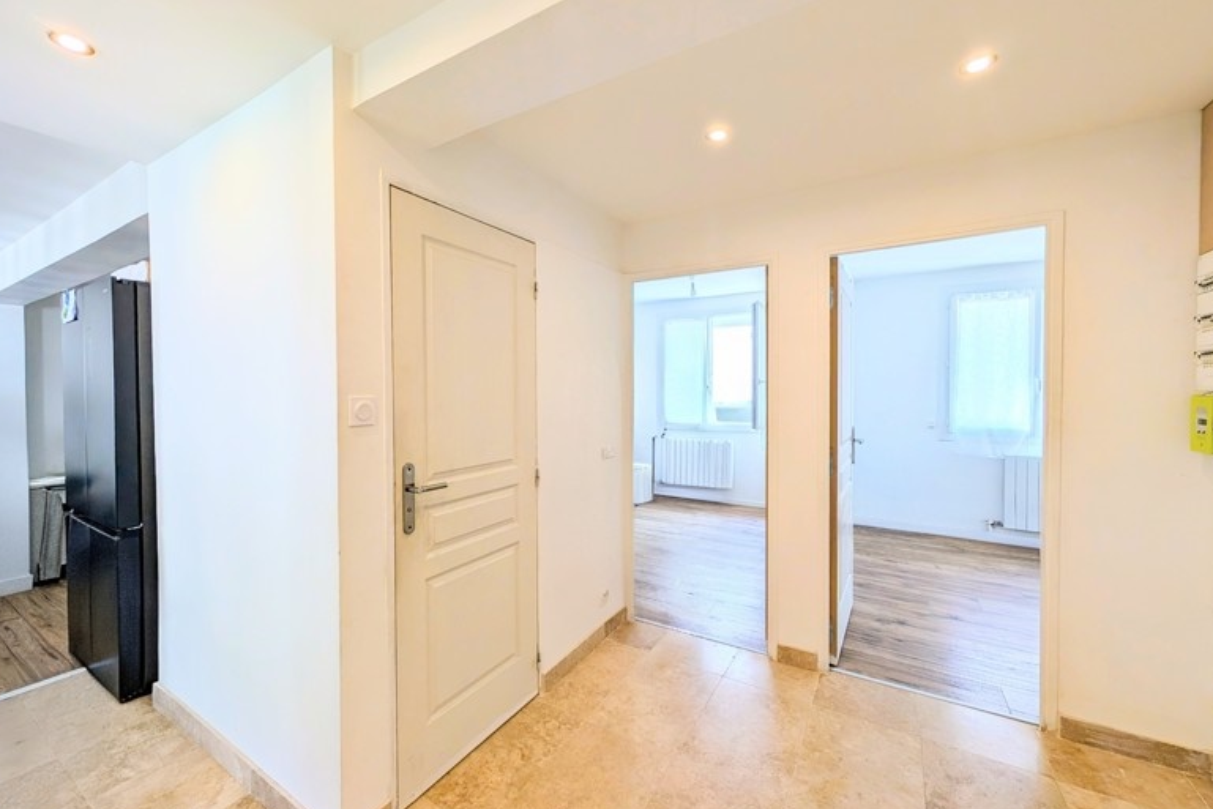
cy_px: 396
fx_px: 438
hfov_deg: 108.3
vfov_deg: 85.4
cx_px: 606
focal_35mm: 13
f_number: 1.7
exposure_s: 1/222
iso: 64
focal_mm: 2.02
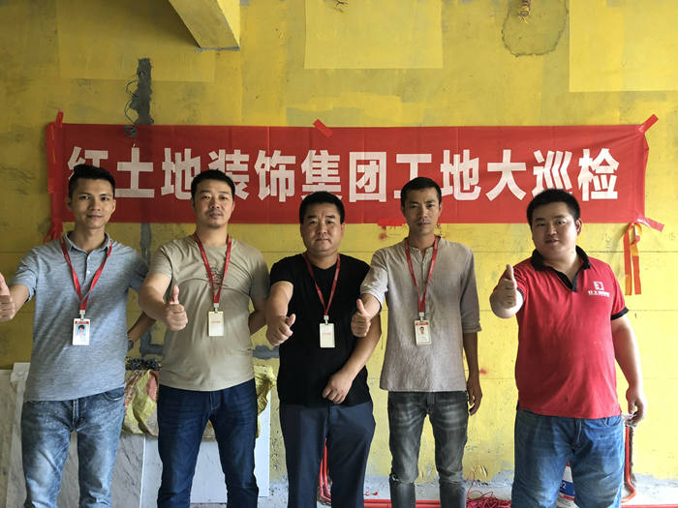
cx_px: 339
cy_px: 254
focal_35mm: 28
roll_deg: +0.0
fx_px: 548
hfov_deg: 63.4
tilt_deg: -0.5
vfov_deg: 49.7
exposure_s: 1/15
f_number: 1.8
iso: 40
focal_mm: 3.99
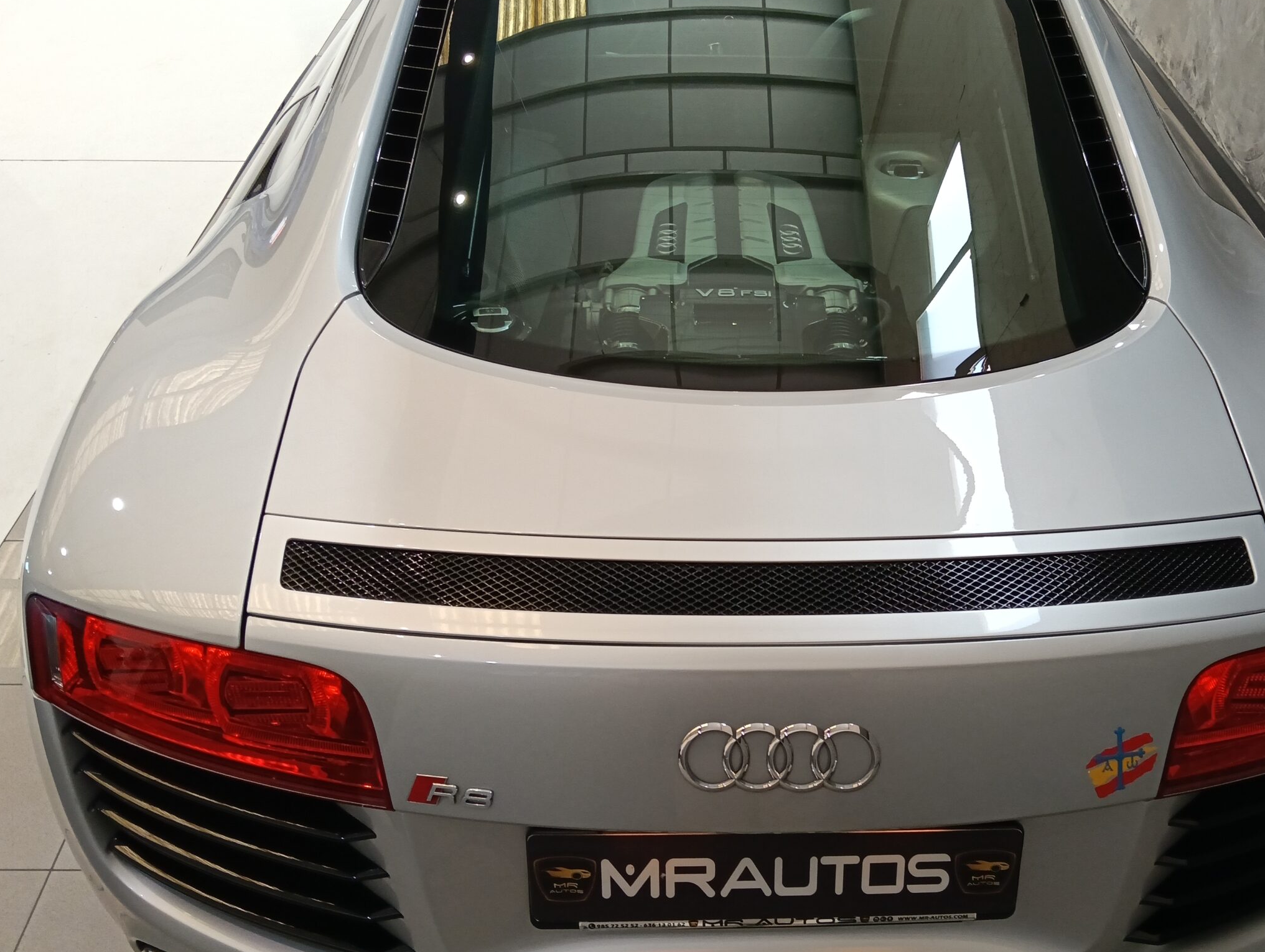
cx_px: 753
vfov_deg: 41.9
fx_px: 1244
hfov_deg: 53.5
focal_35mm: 34
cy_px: 471
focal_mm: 3.98
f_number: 16
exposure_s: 1/33.3
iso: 160
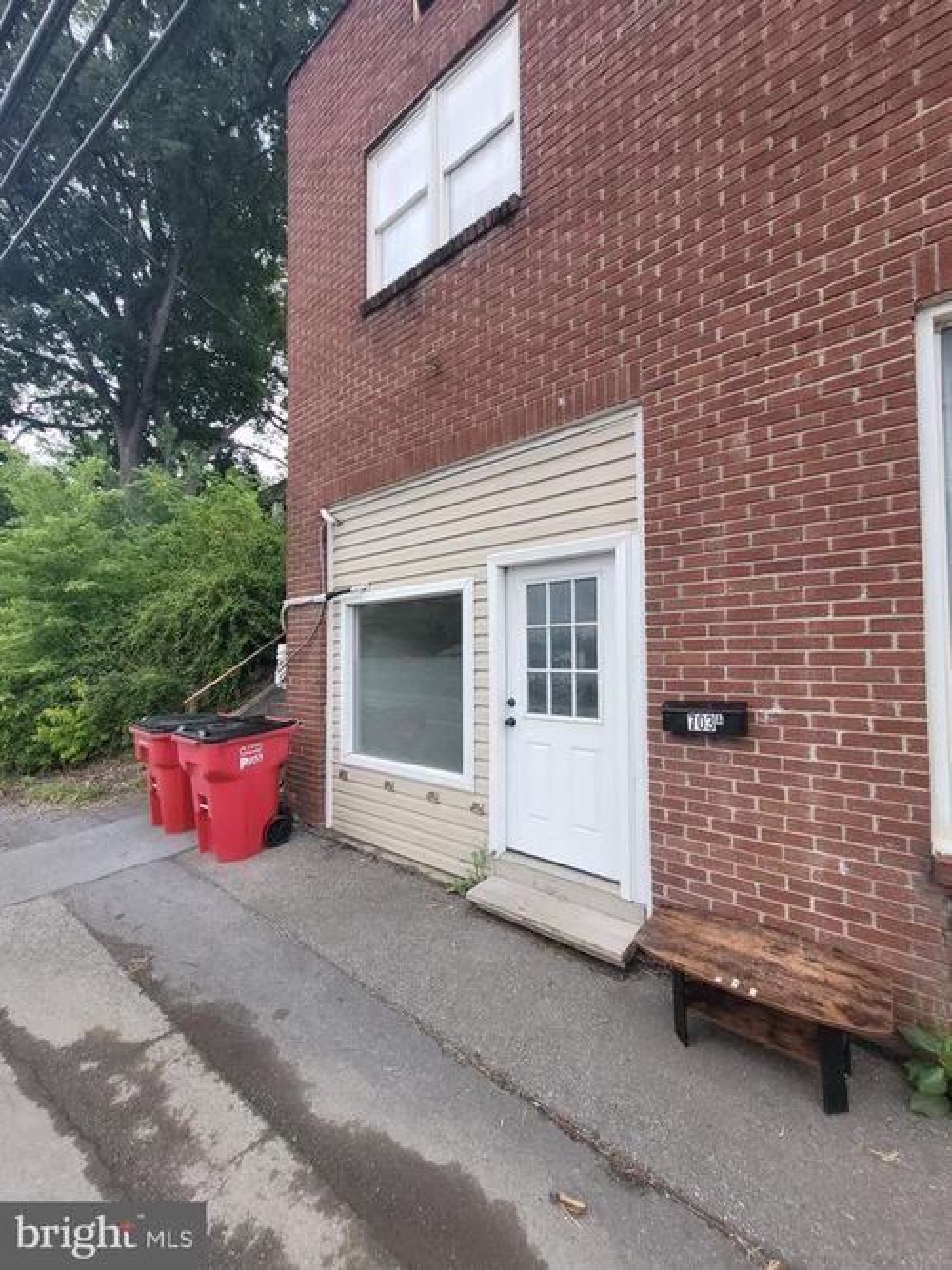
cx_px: 476
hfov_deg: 89.9
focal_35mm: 13
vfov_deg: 106.2
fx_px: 477
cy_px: 635
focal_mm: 1.74
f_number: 2.2
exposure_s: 1/268
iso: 40
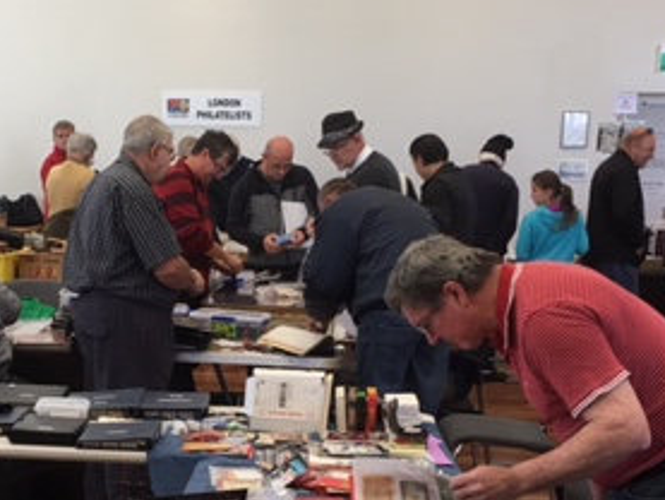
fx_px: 1288
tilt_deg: -11.3
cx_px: 190
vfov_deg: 21.7
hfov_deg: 28.6
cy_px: 404
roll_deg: +0.3
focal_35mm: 67
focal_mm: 4.15
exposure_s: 1/33
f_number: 2.2
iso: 32
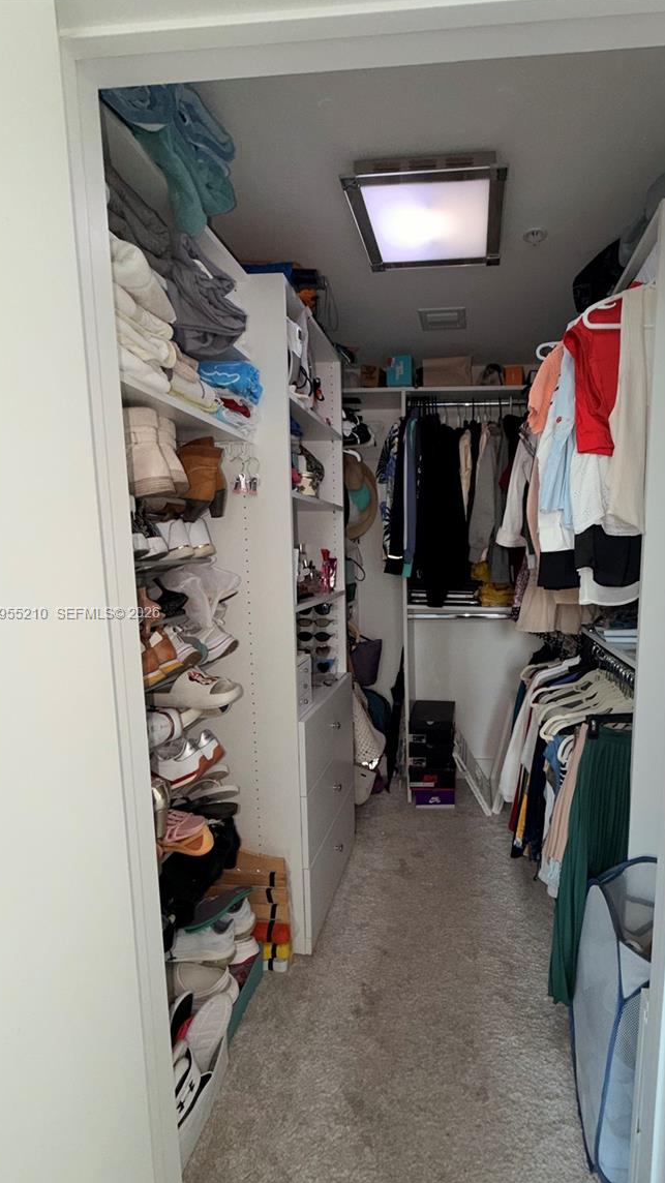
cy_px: 614
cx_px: 434
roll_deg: +0.4
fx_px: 502
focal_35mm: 16
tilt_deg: -7.2
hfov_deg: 65.6
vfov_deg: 99.3
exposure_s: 1/60
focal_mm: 2.22
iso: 80
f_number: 2.2
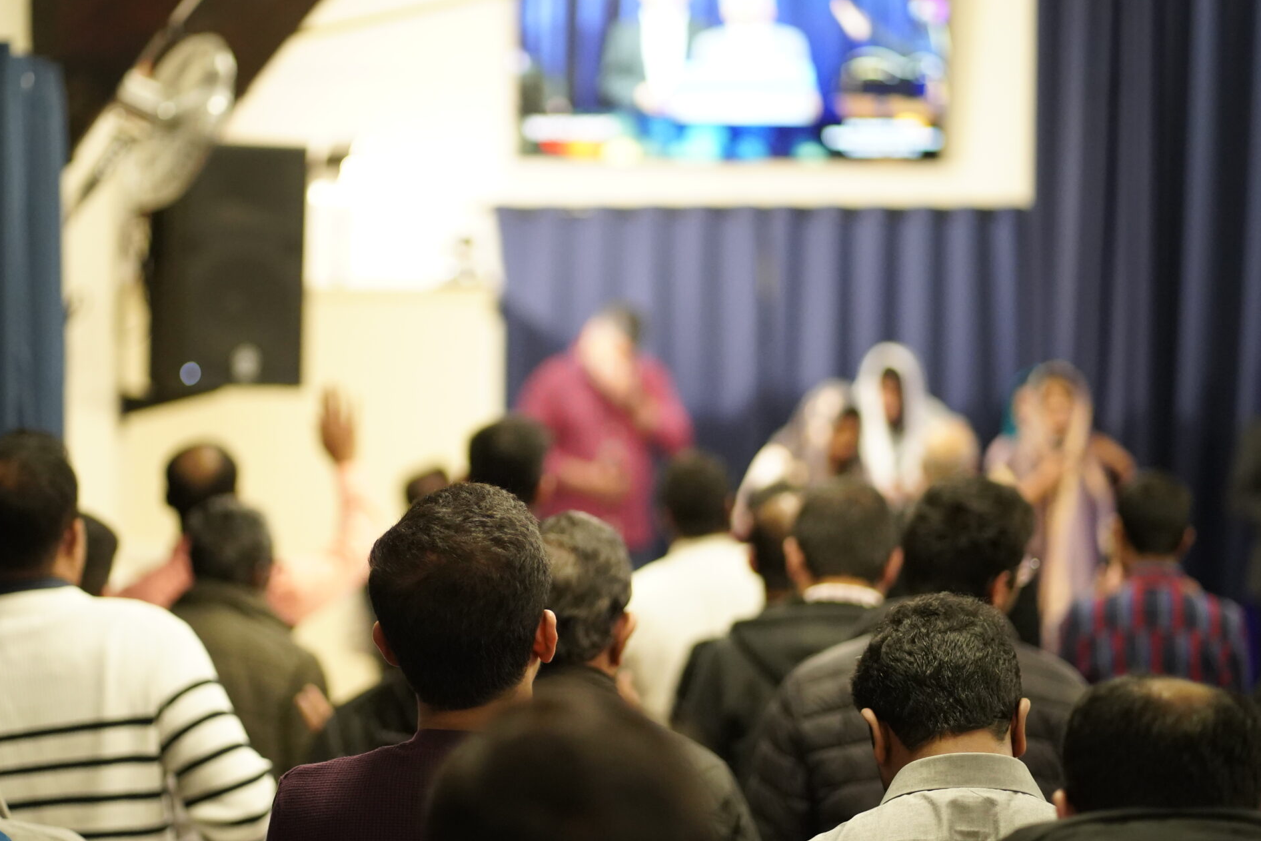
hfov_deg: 17.8
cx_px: 508
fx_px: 4029
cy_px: 466
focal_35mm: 115
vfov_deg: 11.9
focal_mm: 85
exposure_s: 1/320
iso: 4000
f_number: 1.8
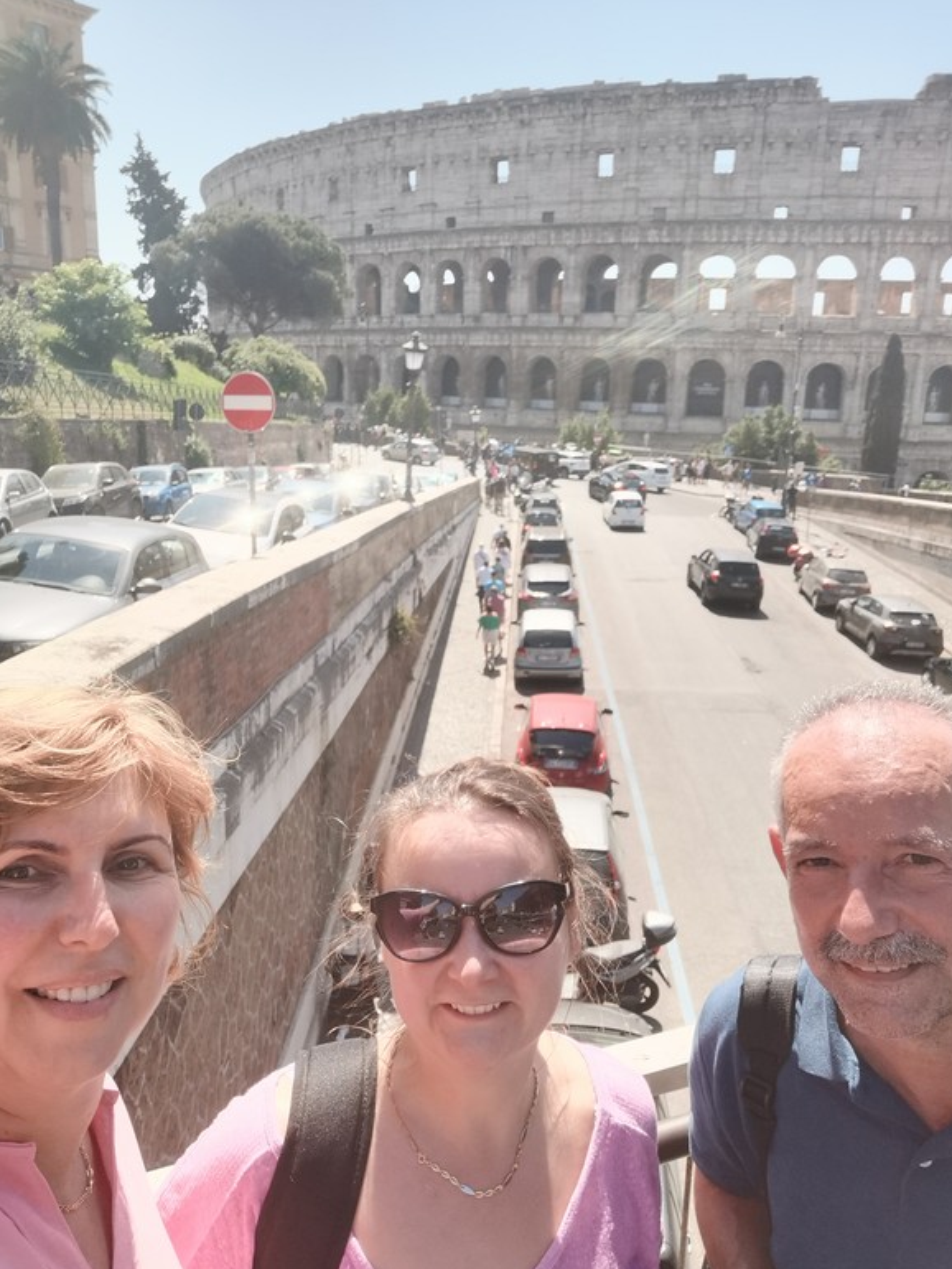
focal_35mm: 27
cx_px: 481
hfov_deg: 51.4
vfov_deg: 65.3
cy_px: 643
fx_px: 990
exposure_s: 1/412
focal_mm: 3.84
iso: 50
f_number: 2
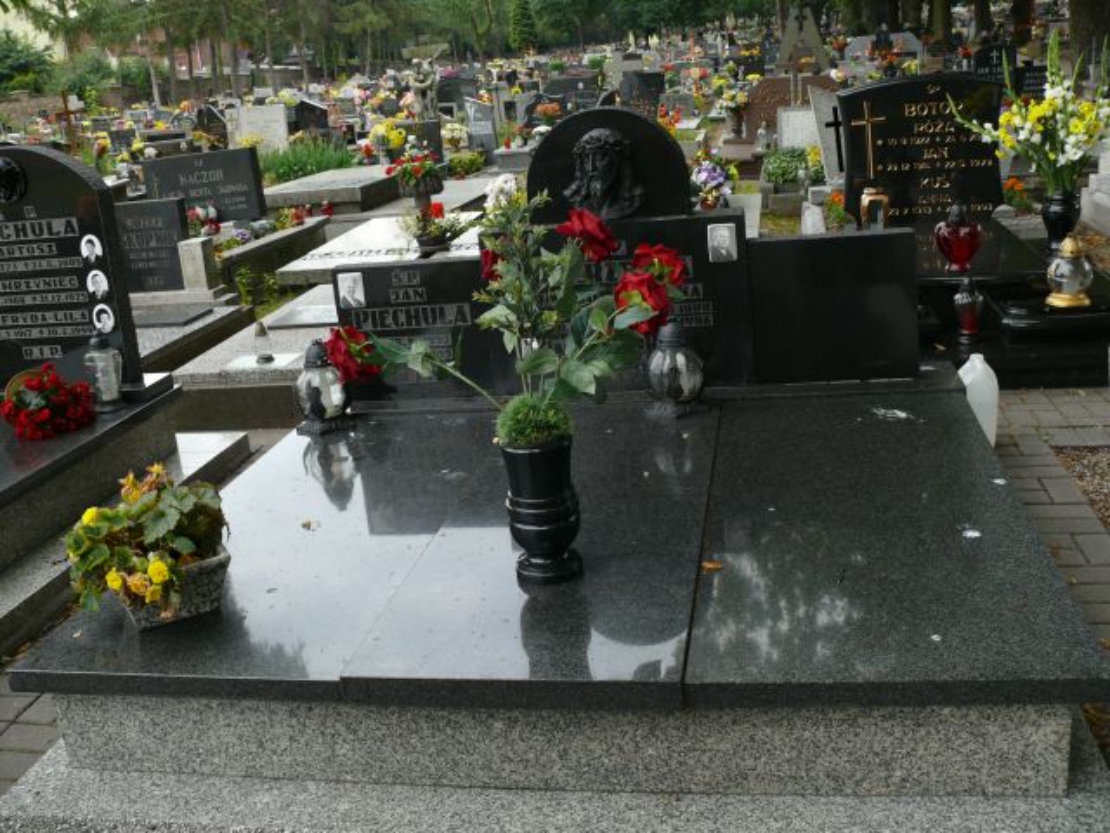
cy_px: 416
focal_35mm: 35
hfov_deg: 52.6
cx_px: 555
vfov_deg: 40.7
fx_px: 1122
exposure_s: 1/100
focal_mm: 7.4
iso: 100
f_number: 3.2
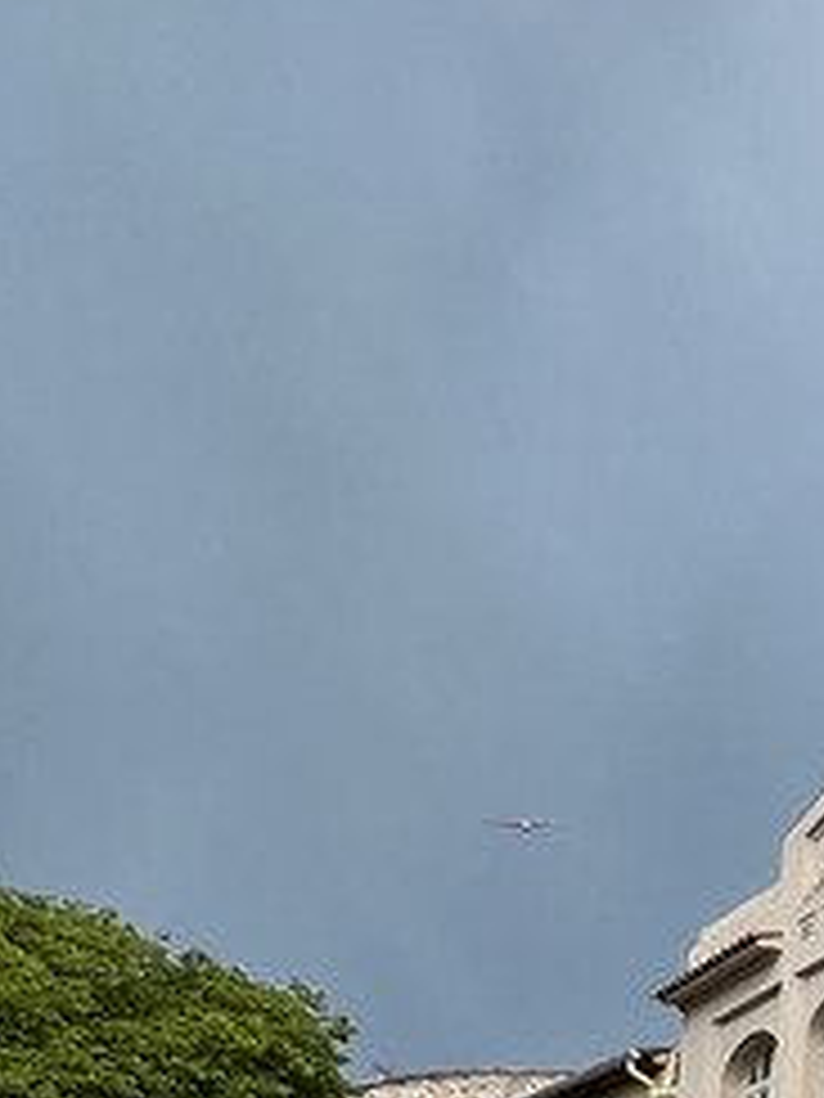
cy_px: 1354
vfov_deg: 26.5
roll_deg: +1.1
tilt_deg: +9.3
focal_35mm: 64
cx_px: 2004
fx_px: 2031
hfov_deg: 14.5
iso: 32
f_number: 1.8
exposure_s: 1/552
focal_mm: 1.57
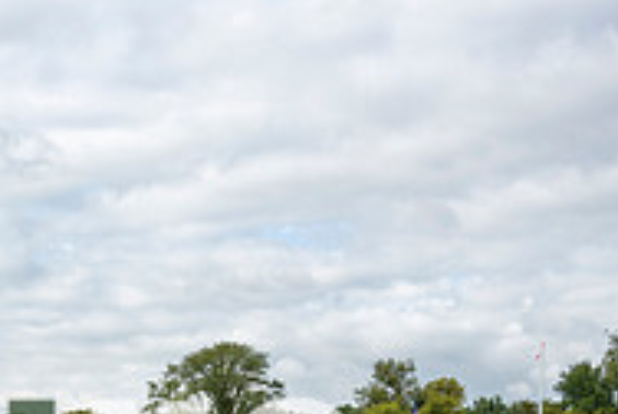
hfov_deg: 26.7
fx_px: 1272
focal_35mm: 74
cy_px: 554
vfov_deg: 17.3
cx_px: 108
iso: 125
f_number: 4
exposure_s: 1/800
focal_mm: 24
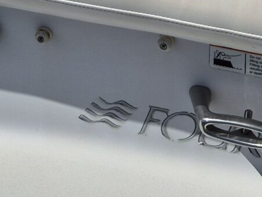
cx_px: 227
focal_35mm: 130
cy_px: -276
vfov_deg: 10.0
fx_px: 984
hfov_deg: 15.0
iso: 25
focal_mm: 5.4
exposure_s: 1/6800
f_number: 1.8
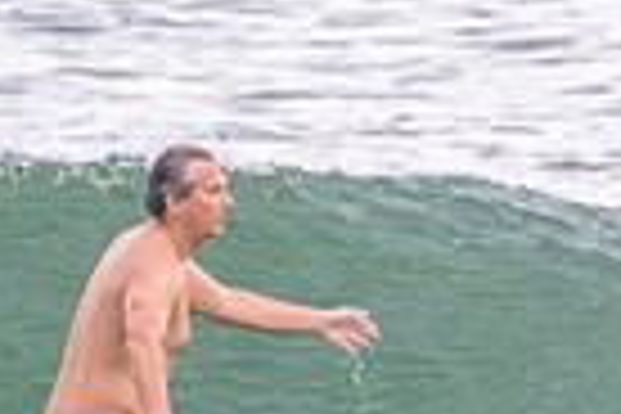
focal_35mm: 3353
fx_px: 57835
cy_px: 461
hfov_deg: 0.6
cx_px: 248
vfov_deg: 0.4
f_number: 11
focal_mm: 800
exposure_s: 1/2000
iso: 4500
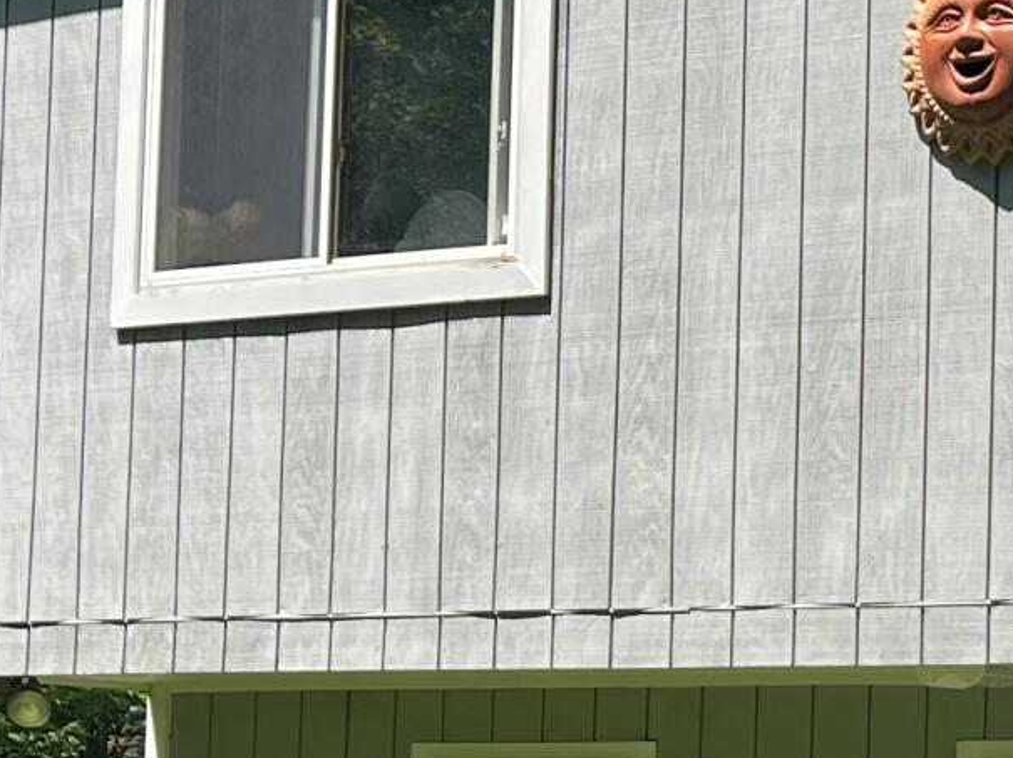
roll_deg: -1.4
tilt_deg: +2.8
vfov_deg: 11.4
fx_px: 3773
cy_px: 683
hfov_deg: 14.4
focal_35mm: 129
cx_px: 1432
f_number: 1.5
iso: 50
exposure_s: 1/2083
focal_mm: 5.7
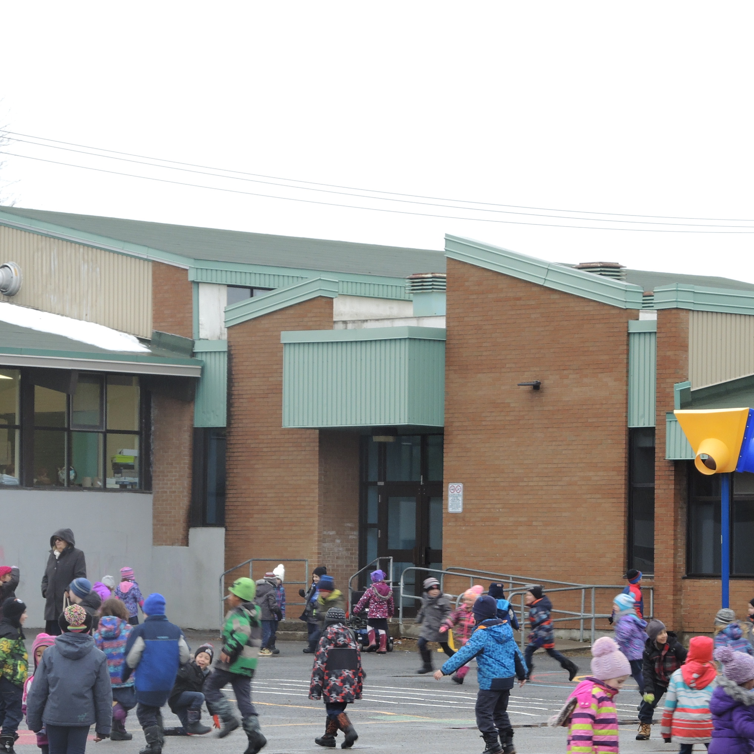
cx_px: 552
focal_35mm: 160
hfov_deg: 10.9
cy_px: 534
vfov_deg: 10.9
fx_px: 3943
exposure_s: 1/60
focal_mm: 19.7
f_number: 3.2
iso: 100
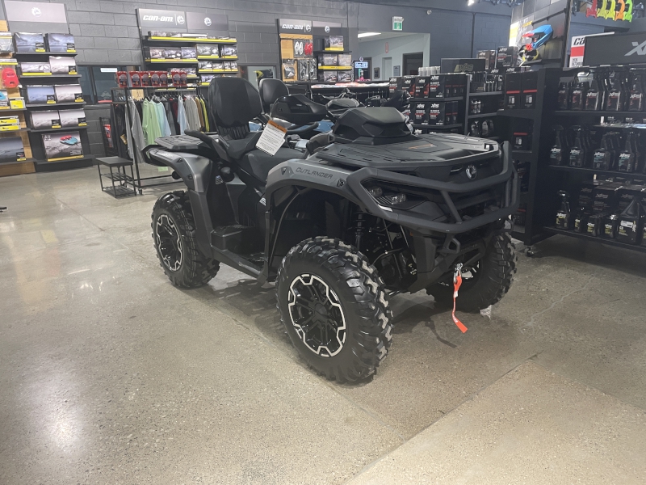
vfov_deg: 53.1
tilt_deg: -13.6
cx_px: 323
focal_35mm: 26
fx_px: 485
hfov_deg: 67.3
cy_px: 242
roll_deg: +1.8
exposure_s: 1/60
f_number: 1.6
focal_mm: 4.2
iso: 125
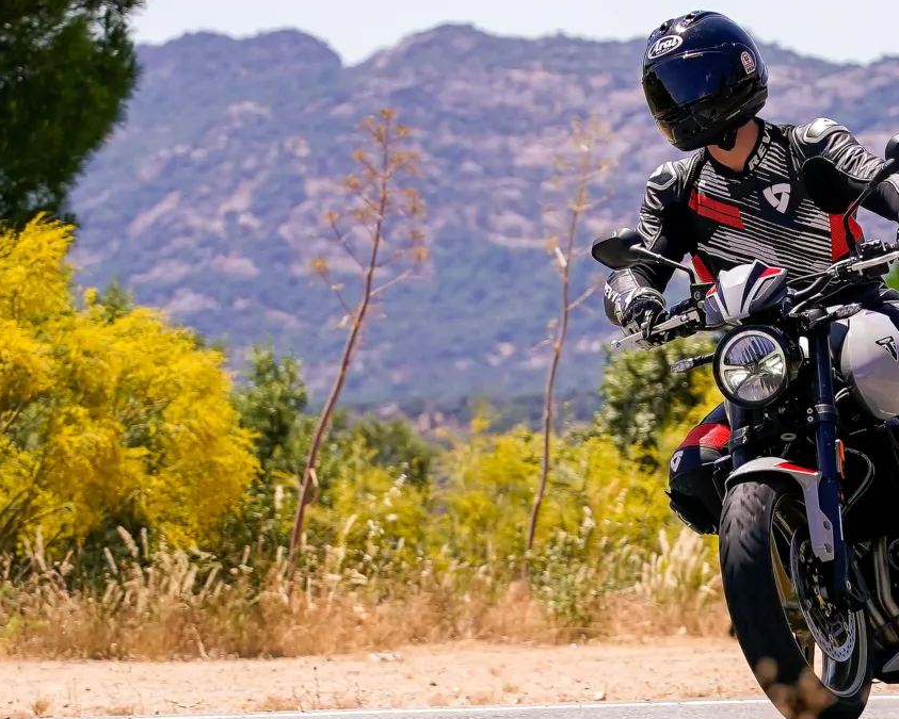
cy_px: 443
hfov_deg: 5.7
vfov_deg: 4.6
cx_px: 806
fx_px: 9023
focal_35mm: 339
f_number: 5.6
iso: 400
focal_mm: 119
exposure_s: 1/1600
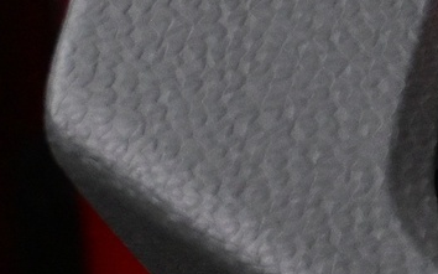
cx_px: 793
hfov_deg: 13.1
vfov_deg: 9.1
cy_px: 64
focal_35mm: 144
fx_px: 1712
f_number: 3.8
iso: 4000
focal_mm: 20.5
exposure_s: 1/30
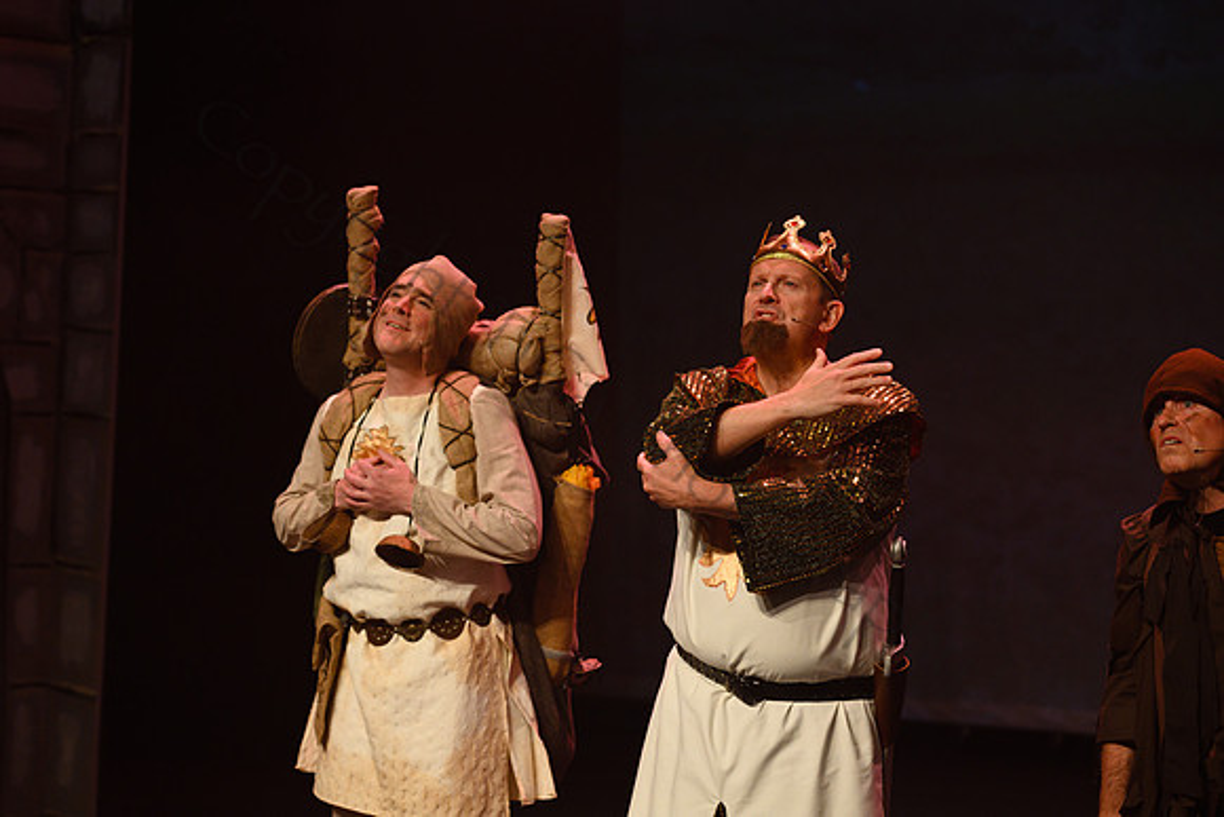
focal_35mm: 100
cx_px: 612
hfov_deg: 20.4
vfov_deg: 13.7
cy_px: 408
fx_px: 3401
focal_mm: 100
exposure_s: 1/160
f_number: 3.5
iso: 1250
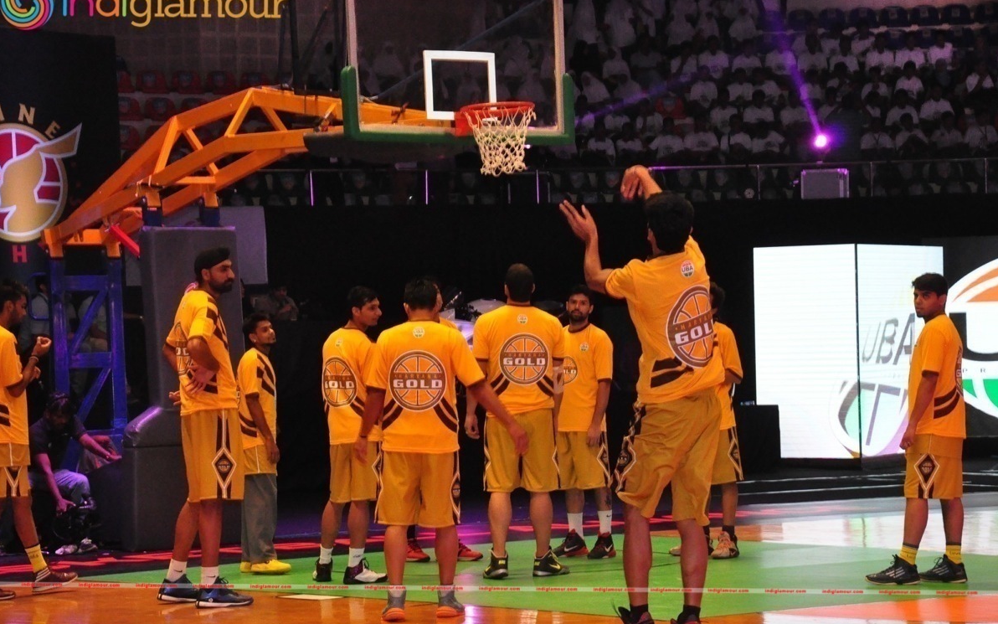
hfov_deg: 17.0
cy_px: 307
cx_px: 499
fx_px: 3345
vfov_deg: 10.7
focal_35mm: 123
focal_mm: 80
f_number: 5.3
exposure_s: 1/125
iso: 3200
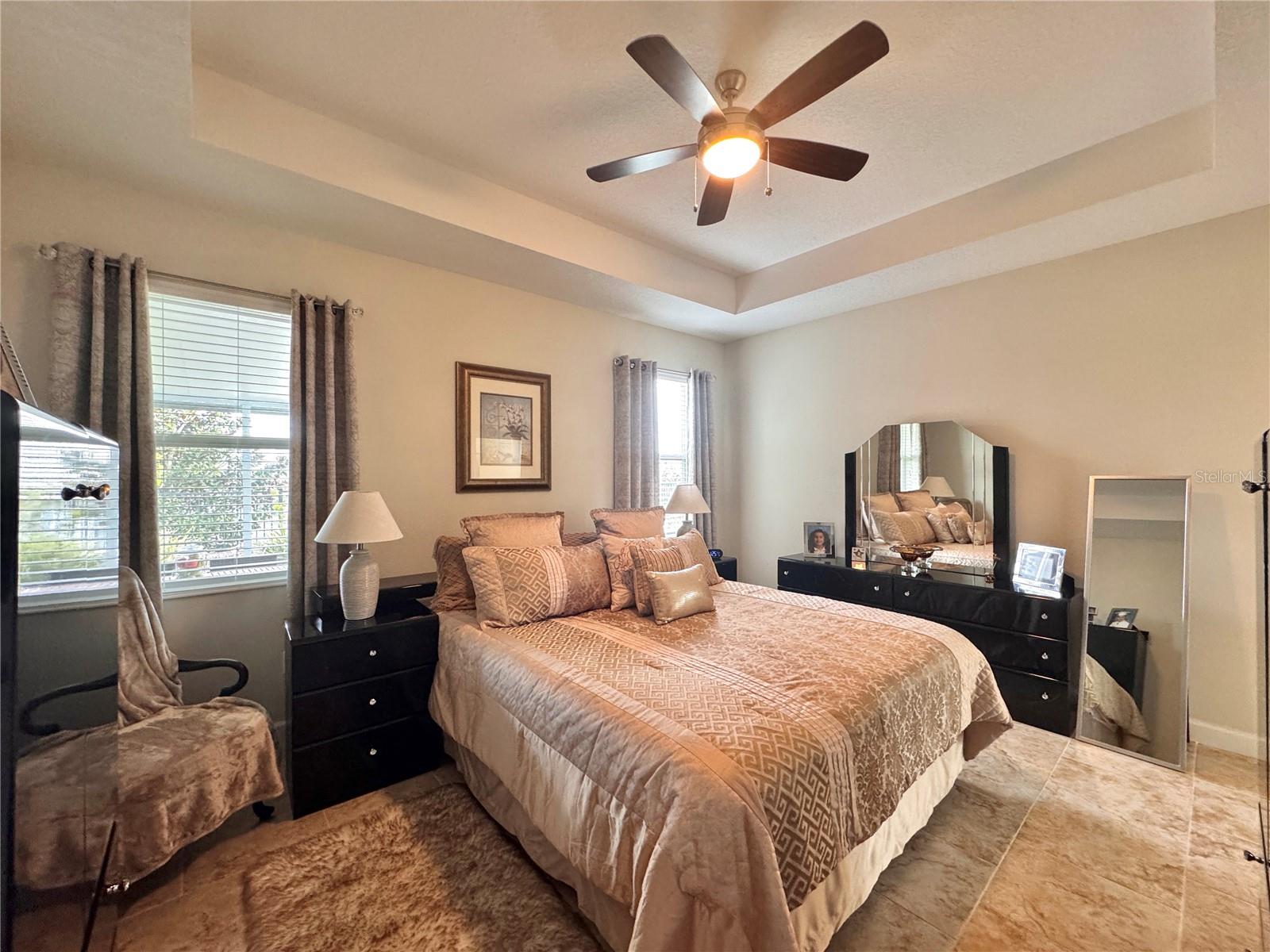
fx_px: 514
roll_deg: -0.3
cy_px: 476
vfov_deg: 85.7
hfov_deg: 102.1
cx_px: 635
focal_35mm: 14
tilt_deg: -0.6
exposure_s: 1/60
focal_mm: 2.22
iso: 320
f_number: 2.2
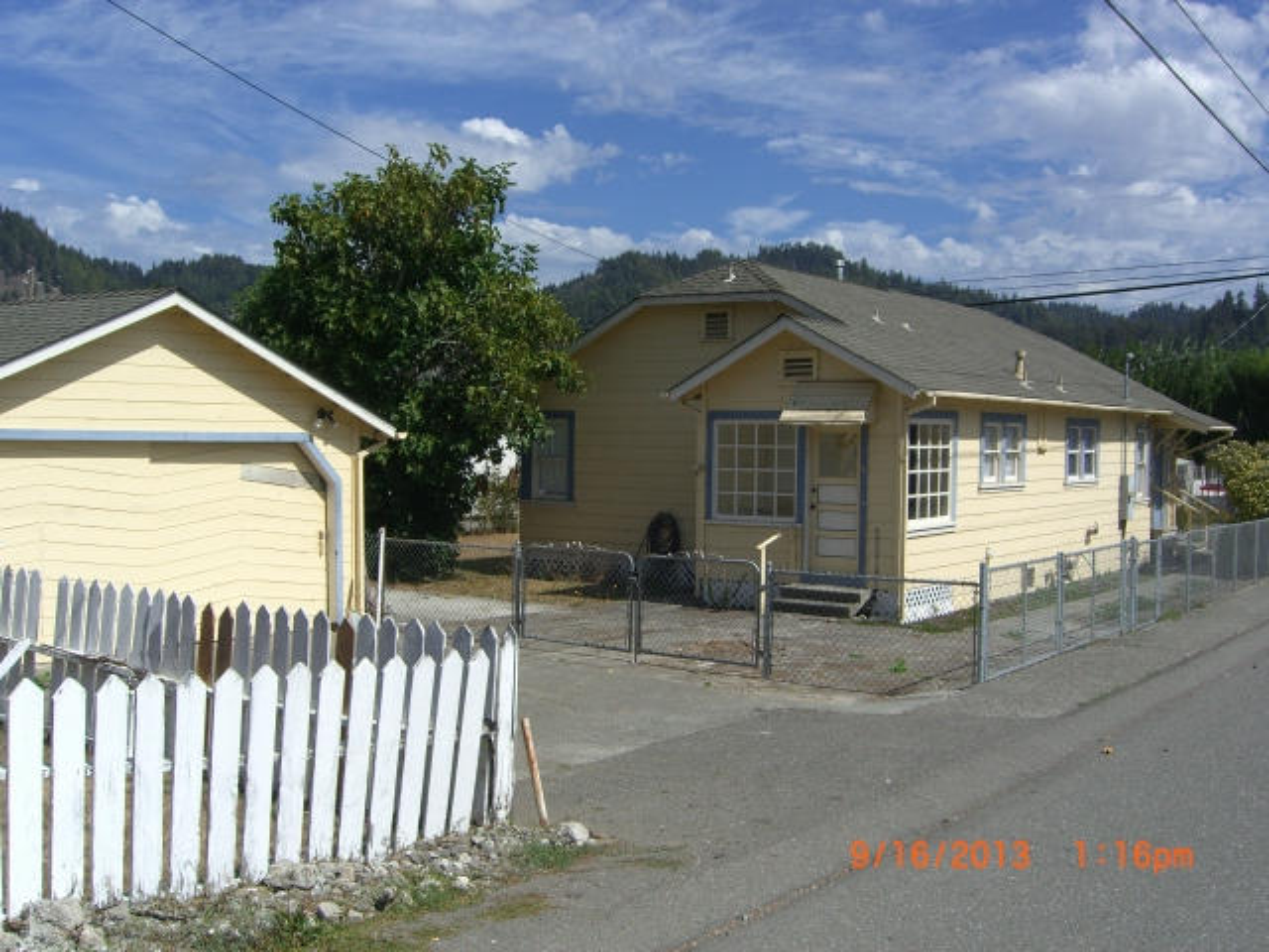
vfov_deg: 37.7
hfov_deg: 49.0
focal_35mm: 38
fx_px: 1393
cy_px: 476
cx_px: 634
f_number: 8
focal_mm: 7.9
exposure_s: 1/320
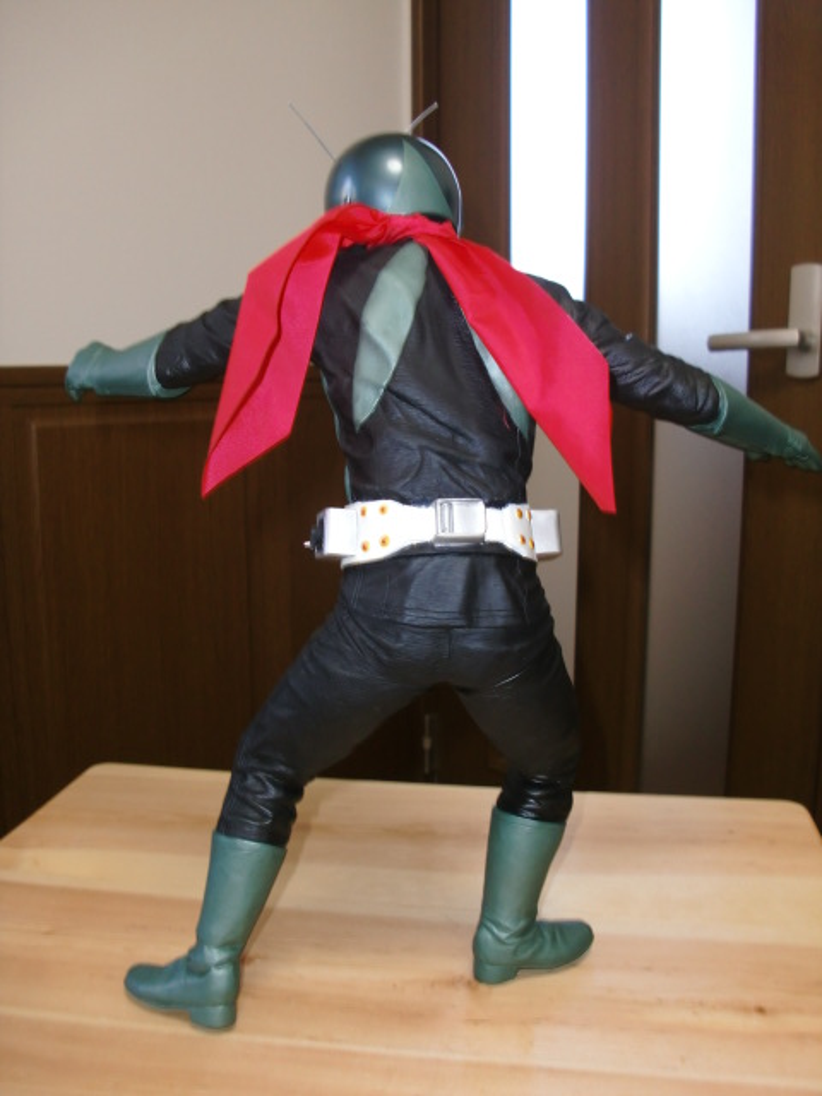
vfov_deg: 51.4
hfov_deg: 39.7
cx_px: 411
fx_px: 1140
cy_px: 548
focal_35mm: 36
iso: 160
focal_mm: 6.3
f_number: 2.8
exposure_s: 1/40
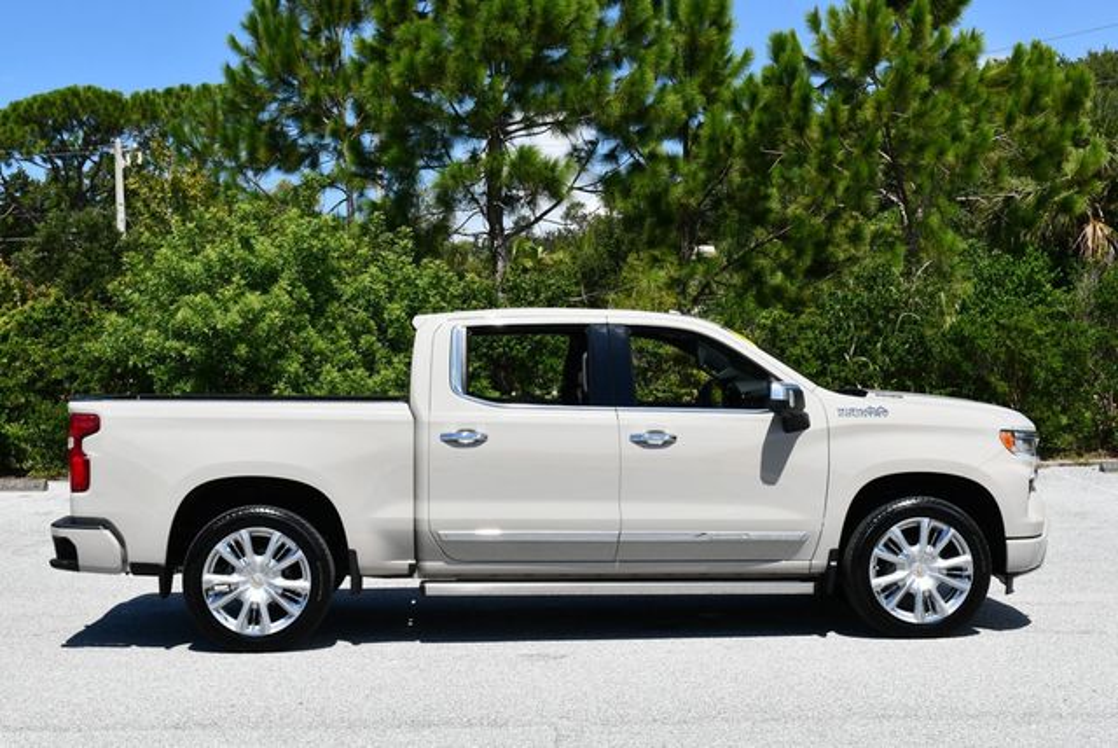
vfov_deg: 26.0
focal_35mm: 52
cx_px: 559
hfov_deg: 38.2
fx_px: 1616
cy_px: 374
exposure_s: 1/250
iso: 100
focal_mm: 26
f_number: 8
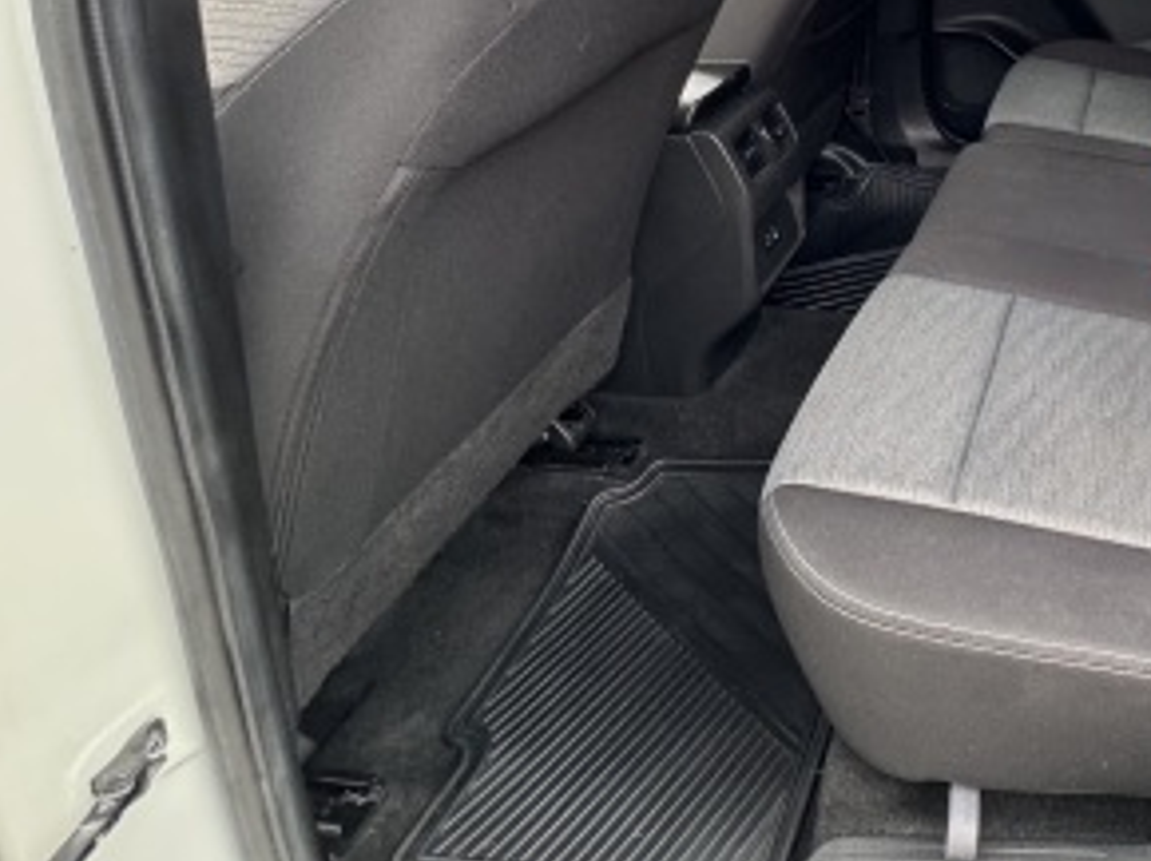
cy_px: 60
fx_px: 963
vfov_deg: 43.3
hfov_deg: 51.0
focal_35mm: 29
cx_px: 1123
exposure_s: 1/76
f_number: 2.2
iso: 320
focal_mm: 2.22
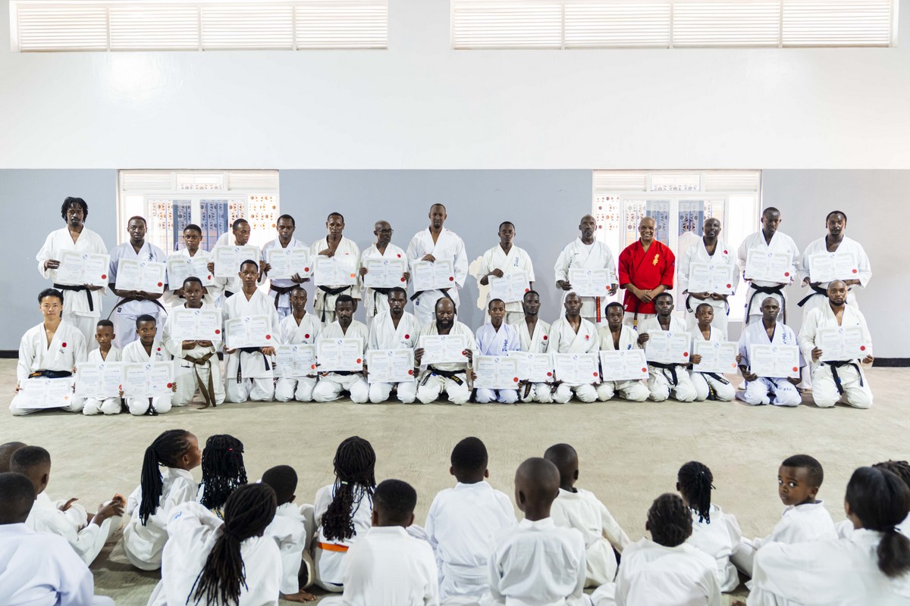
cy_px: 303
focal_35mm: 31
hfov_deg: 60.2
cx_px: 455
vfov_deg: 42.2
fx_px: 785
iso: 2500
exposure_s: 1/200
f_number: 2.8
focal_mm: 31
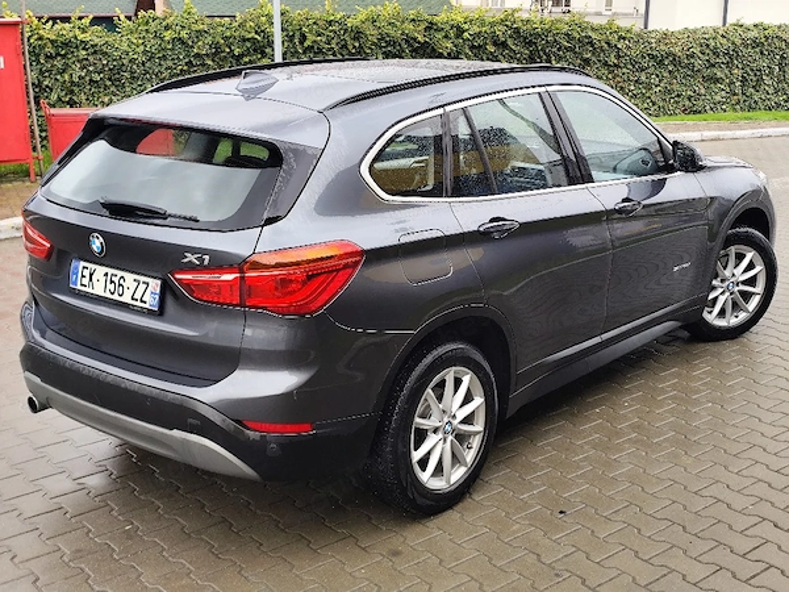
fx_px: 1048
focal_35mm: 46
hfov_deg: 41.2
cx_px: 394
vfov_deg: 31.5
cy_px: 296
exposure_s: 1/120
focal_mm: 6.19
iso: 50
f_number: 1.65
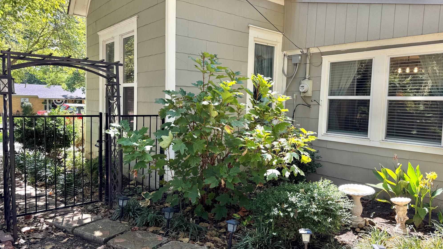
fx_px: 317
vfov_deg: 42.9
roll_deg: -1.5
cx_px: 224
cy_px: 123
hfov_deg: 69.9
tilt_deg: -3.9
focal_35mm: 27
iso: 80
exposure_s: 1/336
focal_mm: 6.76
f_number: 1.78
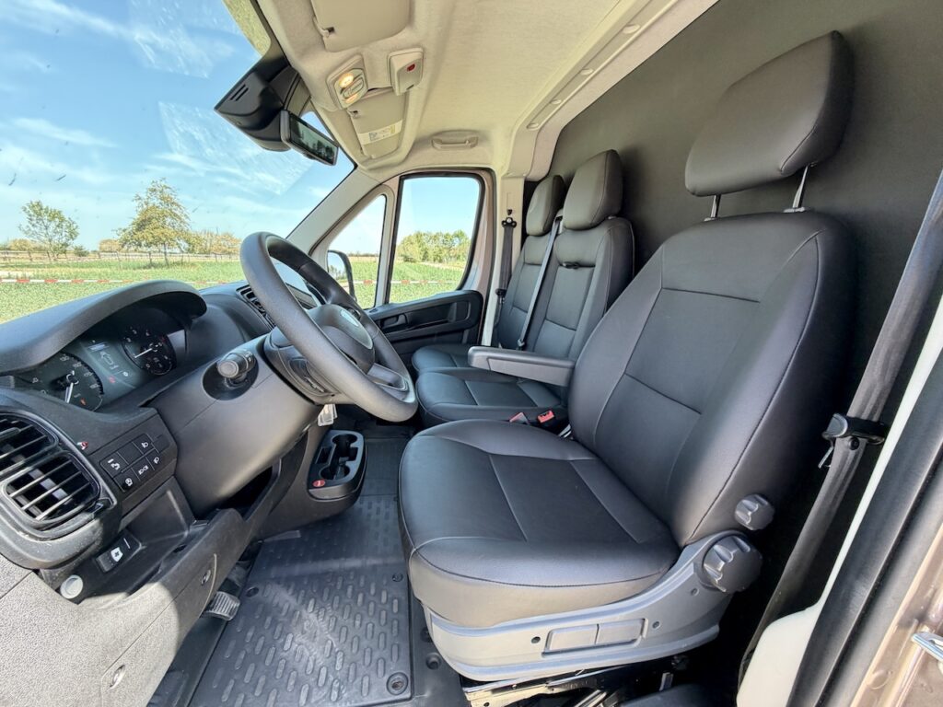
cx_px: 472
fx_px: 381
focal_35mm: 14
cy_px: 354
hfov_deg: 102.1
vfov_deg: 85.7
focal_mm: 2.22
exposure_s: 1/121
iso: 64
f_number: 2.2
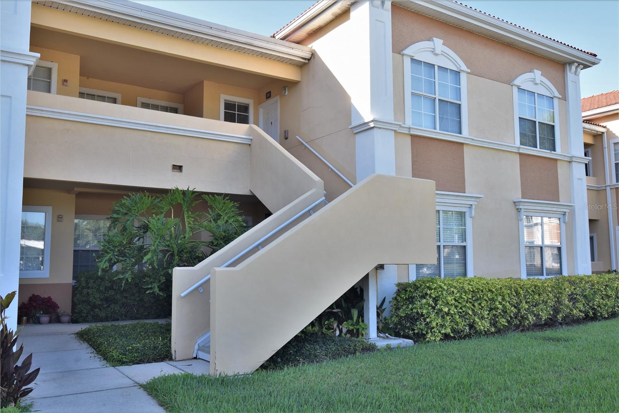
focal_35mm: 30
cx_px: 310
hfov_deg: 61.9
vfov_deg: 43.6
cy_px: 206
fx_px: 516
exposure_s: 1/250
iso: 360
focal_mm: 20
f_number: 8
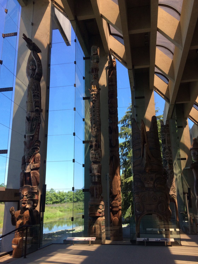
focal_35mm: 31
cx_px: 101
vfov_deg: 58.3
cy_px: 137
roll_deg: +2.3
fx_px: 236
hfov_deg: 45.4
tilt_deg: +13.9
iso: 32
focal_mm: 4.15
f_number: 2.2
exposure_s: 1/707
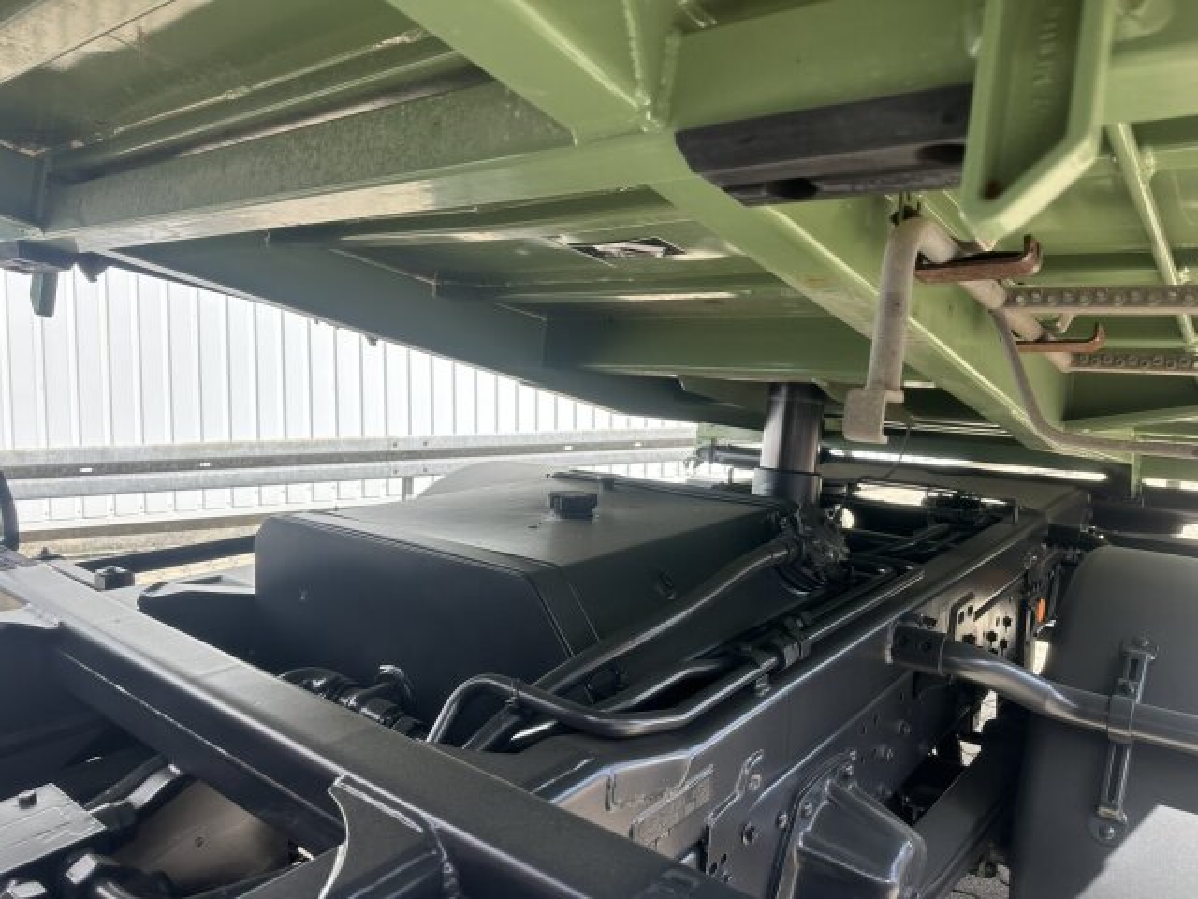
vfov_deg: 56.8
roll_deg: -2.8
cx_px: 599
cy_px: 450
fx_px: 831
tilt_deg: -5.3
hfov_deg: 71.6
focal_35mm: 24
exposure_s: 1/943
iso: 80
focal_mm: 6.86
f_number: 1.78
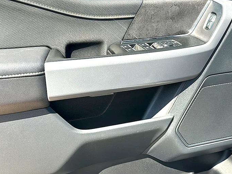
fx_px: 255
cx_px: 116
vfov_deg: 37.7
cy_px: 85
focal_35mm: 38
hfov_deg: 49.0
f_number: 1.78
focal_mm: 6.86
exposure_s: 1/668
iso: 80
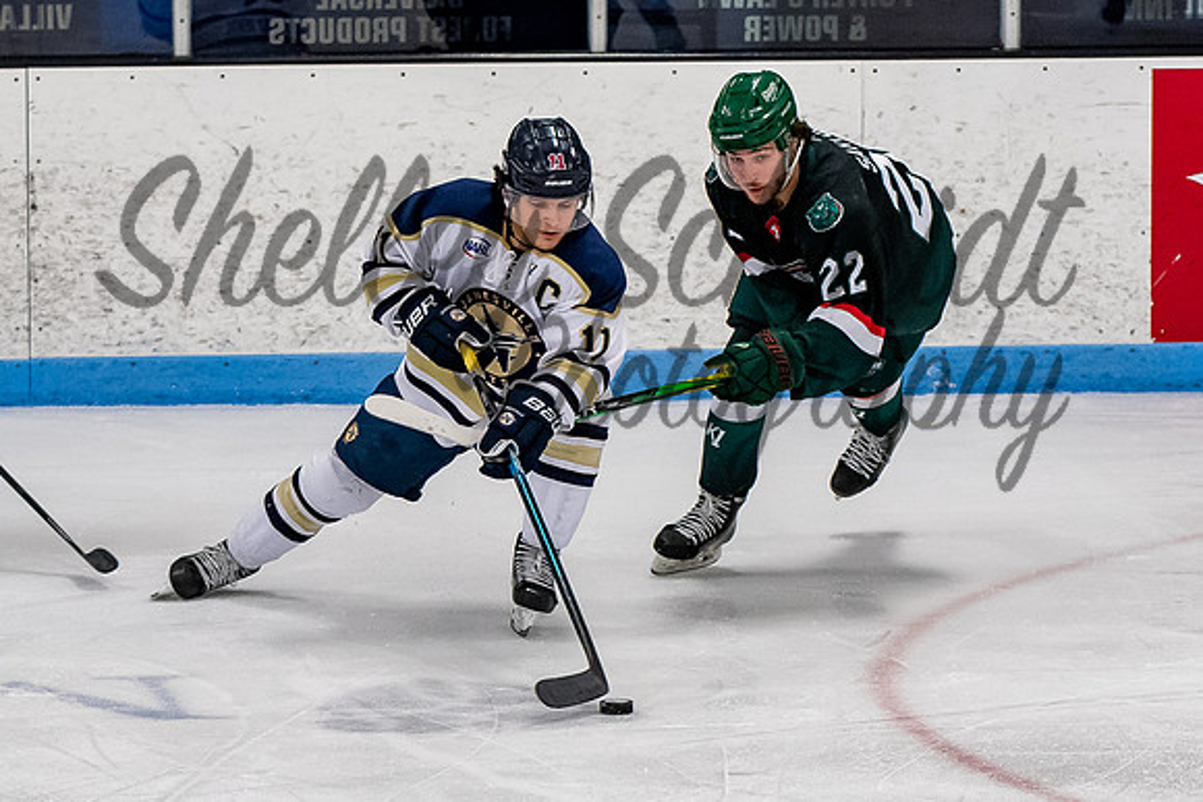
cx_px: 635
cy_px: 384
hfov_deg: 7.8
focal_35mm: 262
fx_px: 8769
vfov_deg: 5.2
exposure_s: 1/800
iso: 2200
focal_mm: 102
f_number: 3.5
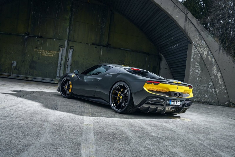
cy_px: 78
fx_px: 243
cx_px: 118
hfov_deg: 51.5
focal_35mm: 37
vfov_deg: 35.7
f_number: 7.1
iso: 250
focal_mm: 37.3
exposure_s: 1/200
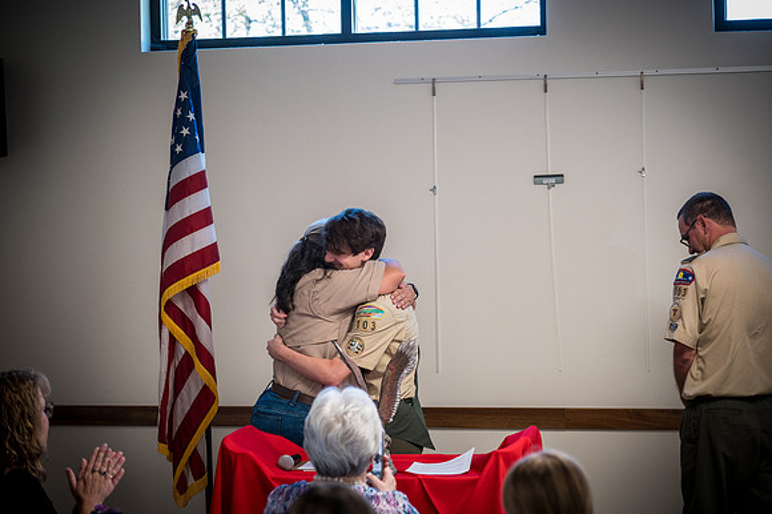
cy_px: 257
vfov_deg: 14.8
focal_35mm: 92
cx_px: 386
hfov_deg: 22.2
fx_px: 1972
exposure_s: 1/125
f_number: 4
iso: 1250
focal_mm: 92
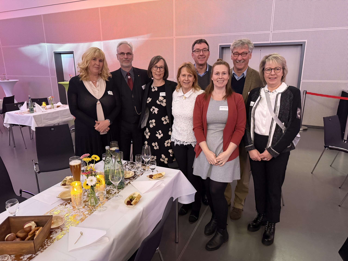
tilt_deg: -14.5
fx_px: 241
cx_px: 174
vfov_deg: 56.8
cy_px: 130
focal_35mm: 24
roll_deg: +1.9
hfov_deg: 71.6
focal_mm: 6.76
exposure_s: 1/40
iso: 1000
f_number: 1.78
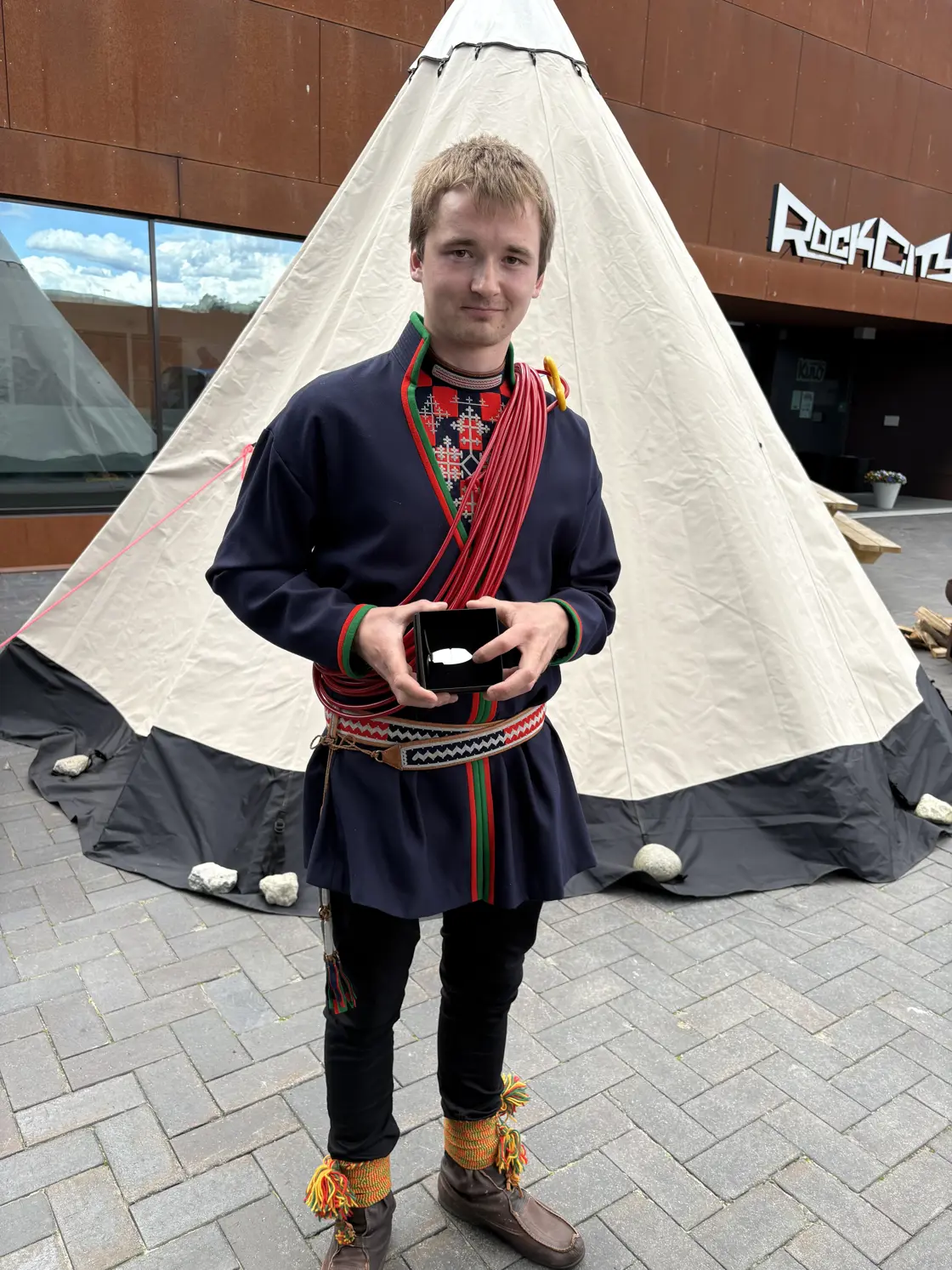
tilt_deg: -13.7
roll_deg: -3.2
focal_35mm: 26
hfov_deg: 53.1
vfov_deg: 67.3
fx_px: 953
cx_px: 476
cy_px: 635
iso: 50
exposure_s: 1/647
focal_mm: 5.96
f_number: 1.6
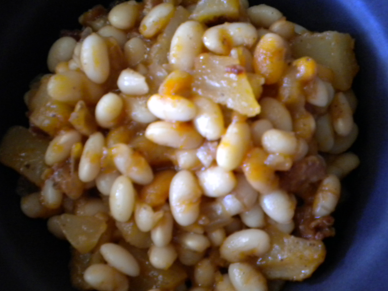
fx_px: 403
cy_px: 145
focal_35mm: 36
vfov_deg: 39.7
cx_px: 194
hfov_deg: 51.4
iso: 400
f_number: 3.1
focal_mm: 6.3
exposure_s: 1/15.7
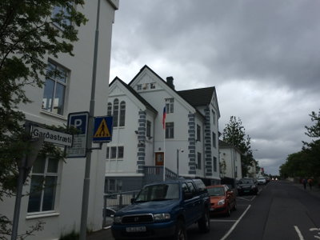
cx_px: 160
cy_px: 120
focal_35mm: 29
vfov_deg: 48.2
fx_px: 268
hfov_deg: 61.7
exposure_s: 1/1953
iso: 32
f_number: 2.2
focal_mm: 4.15
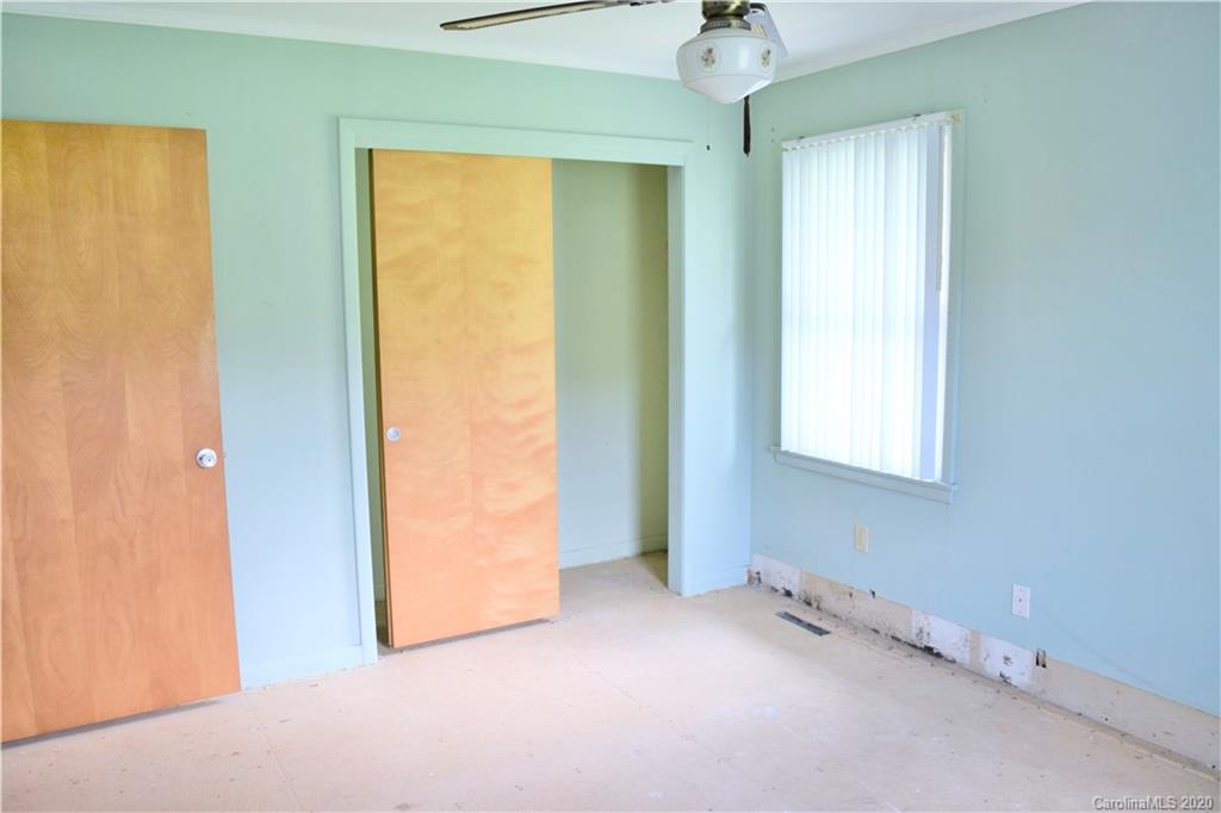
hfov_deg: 67.4
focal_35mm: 27
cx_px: 610
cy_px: 406
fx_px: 915
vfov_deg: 47.9
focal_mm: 18
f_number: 4.5
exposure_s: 1/80
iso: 400
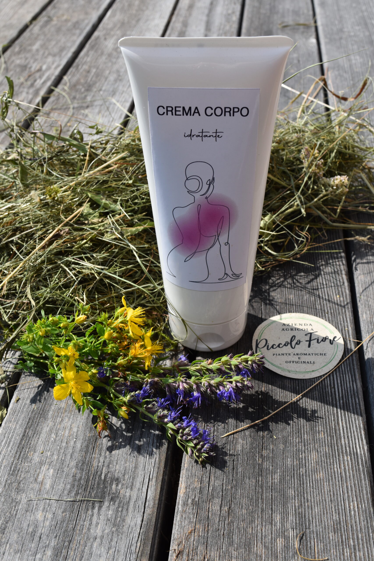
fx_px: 631
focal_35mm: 40
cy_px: 280
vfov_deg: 47.9
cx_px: 187
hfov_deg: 33.0
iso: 200
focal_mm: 27
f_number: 9
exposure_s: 1/320
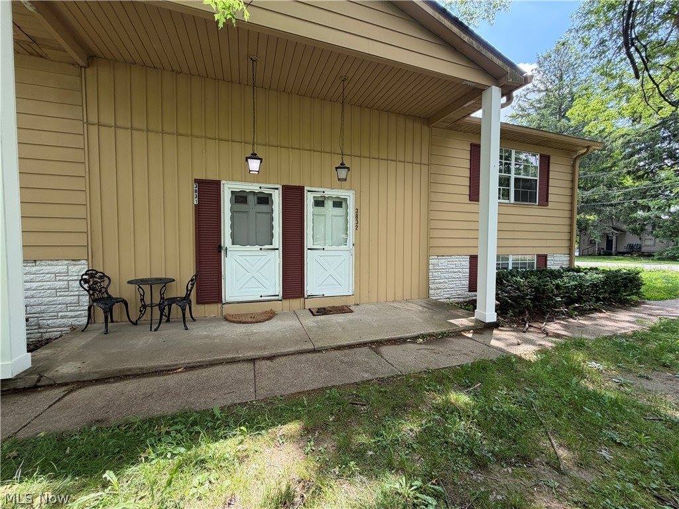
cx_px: 340
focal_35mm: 14
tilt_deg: -2.6
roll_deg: -0.1
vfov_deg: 85.7
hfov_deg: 102.1
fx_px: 275
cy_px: 254
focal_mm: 2.22
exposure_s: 1/142
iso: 64
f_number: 2.2
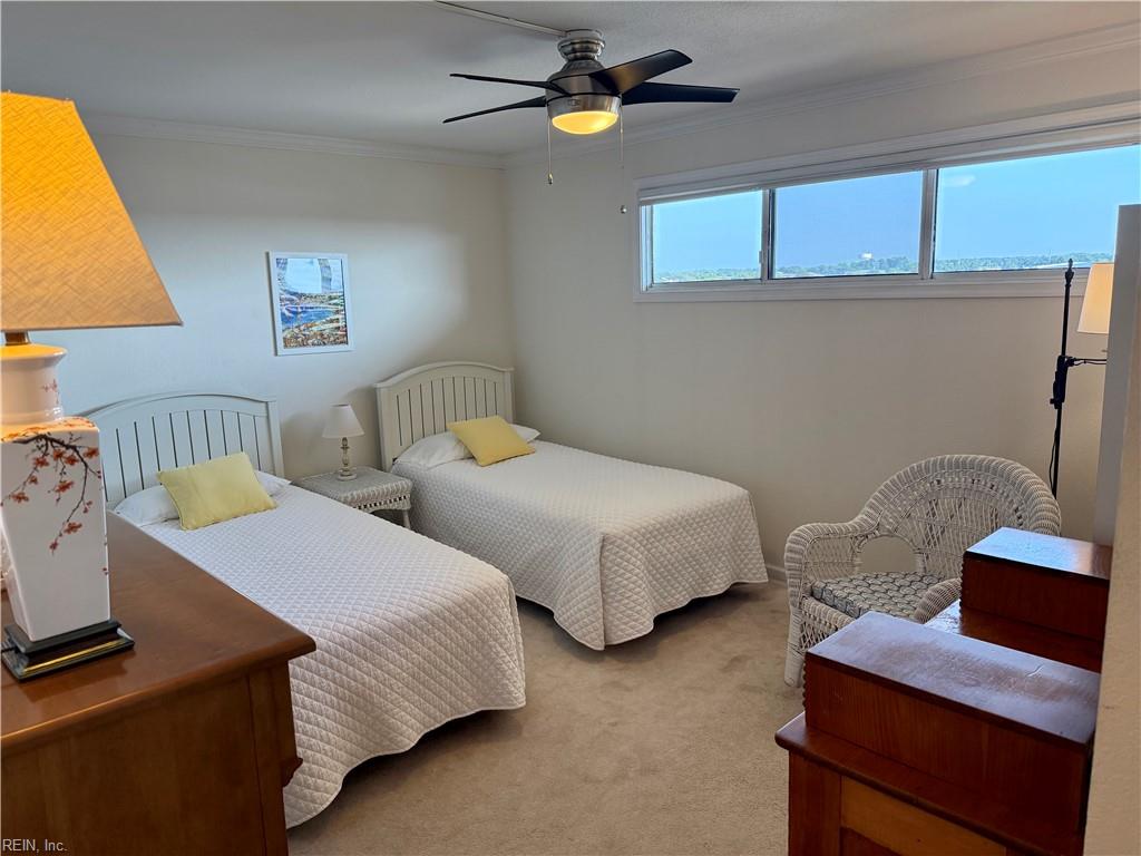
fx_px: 791
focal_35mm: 24
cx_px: 570
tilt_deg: -10.8
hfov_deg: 71.6
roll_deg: +1.2
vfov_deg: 56.8
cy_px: 428
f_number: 1.78
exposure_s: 1/240
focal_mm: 6.76
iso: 160
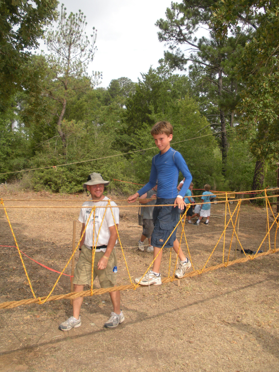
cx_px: 140
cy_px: 186
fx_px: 387
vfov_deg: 51.4
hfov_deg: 39.7
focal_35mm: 36
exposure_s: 1/438
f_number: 3.5
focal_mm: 6.3
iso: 88
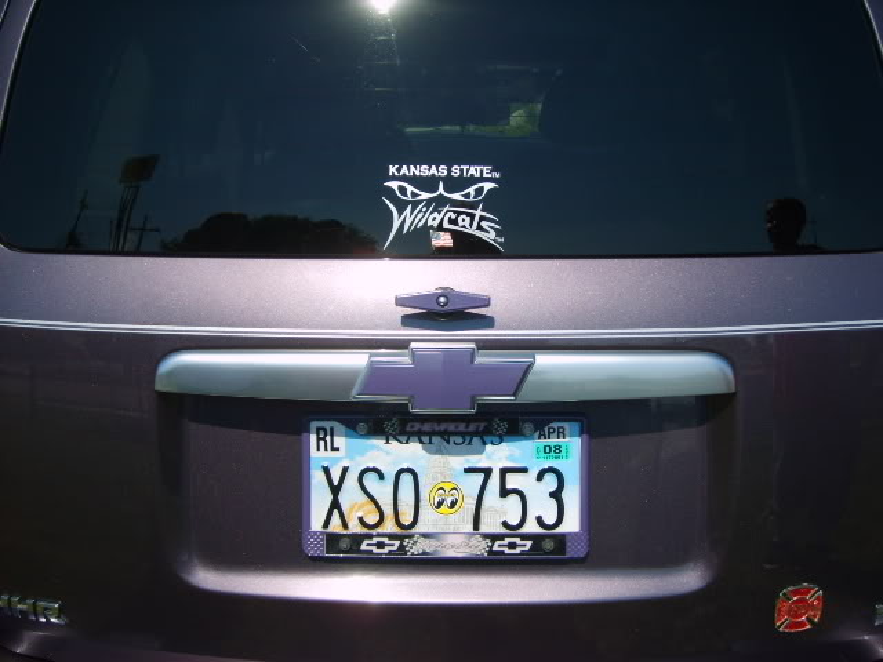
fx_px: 893
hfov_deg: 52.6
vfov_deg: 40.7
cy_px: 331
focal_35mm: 35
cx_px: 442
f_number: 7.1
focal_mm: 5.8
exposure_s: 1/180
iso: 50
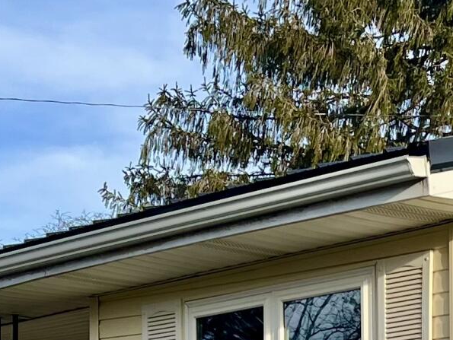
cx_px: 381
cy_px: 513
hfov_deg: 14.9
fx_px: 1715
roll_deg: +0.2
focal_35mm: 131
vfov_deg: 10.9
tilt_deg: +5.3
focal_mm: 5.7
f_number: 1.5
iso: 50
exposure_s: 1/2513
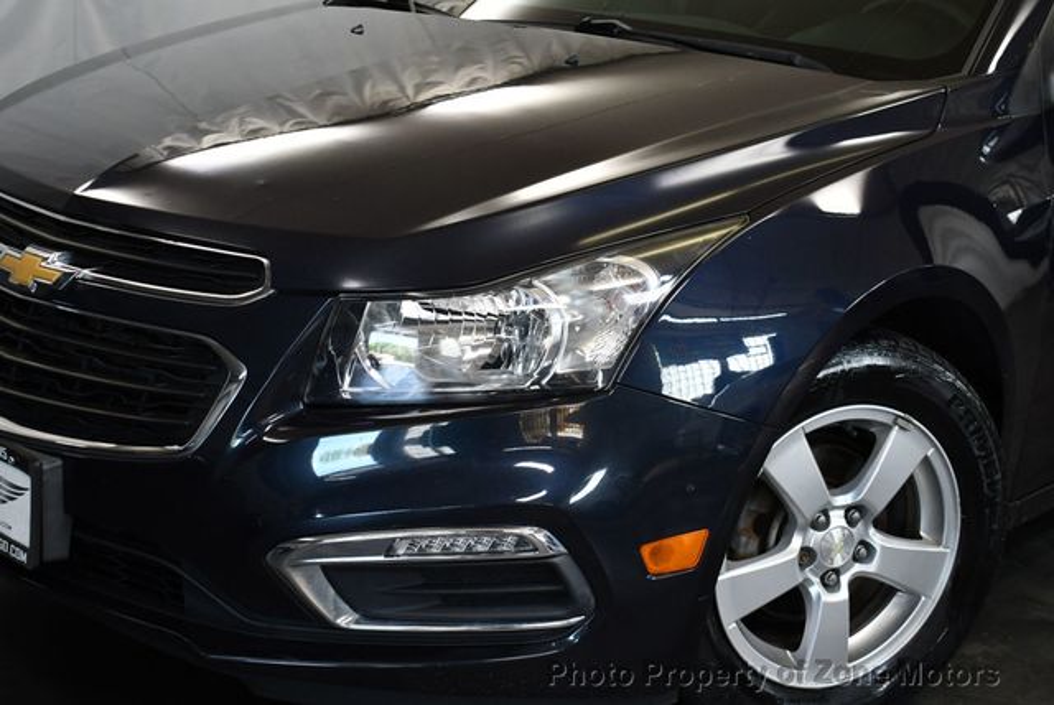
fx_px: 1758
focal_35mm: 60
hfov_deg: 33.4
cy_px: 352
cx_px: 527
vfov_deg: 22.7
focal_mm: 30
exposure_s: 1/200
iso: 800
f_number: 4.2
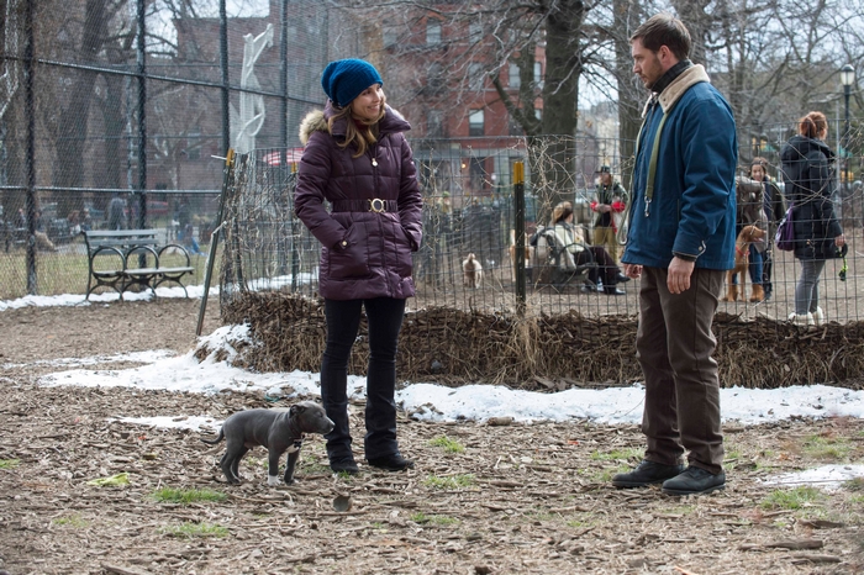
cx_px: 432
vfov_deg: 15.2
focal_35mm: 90
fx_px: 2159
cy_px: 288
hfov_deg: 22.6
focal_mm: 90
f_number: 8
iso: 640
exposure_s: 1/250
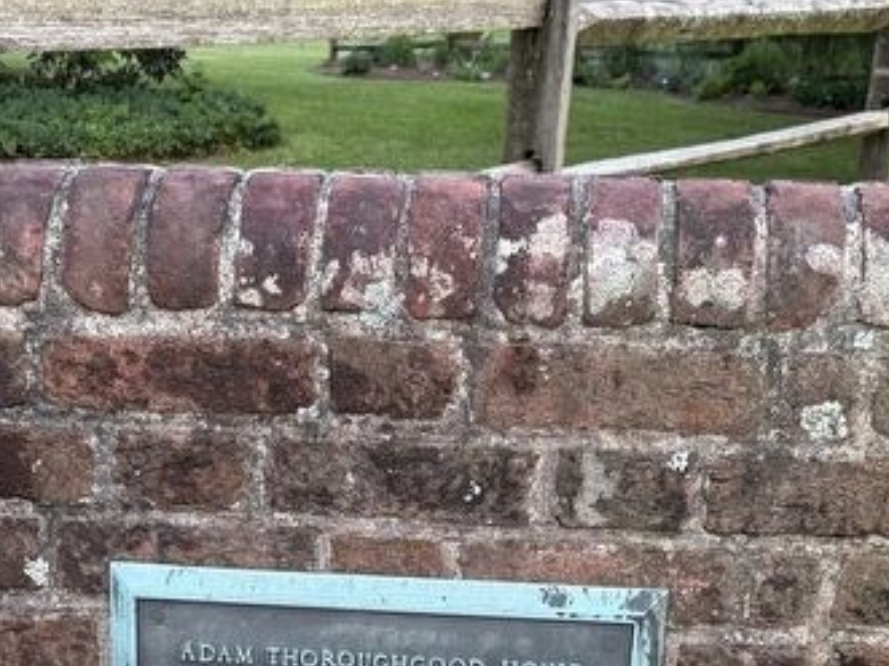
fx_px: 1489
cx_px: 341
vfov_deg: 23.5
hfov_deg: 33.1
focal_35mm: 58
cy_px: 749
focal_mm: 6.76
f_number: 1.78
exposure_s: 1/121
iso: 100
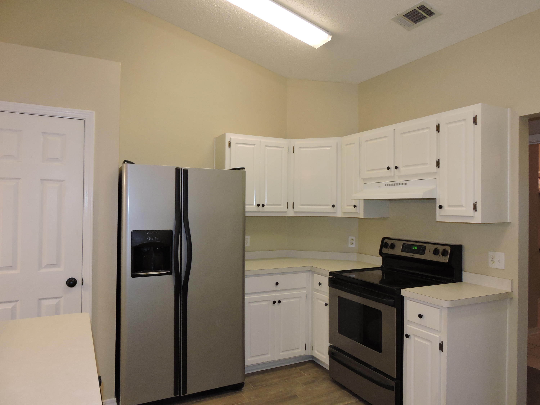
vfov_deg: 56.8
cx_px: 270
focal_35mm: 24
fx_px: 374
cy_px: 202
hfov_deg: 71.6
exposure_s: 1/40
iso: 320
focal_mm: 4.3
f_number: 3.3
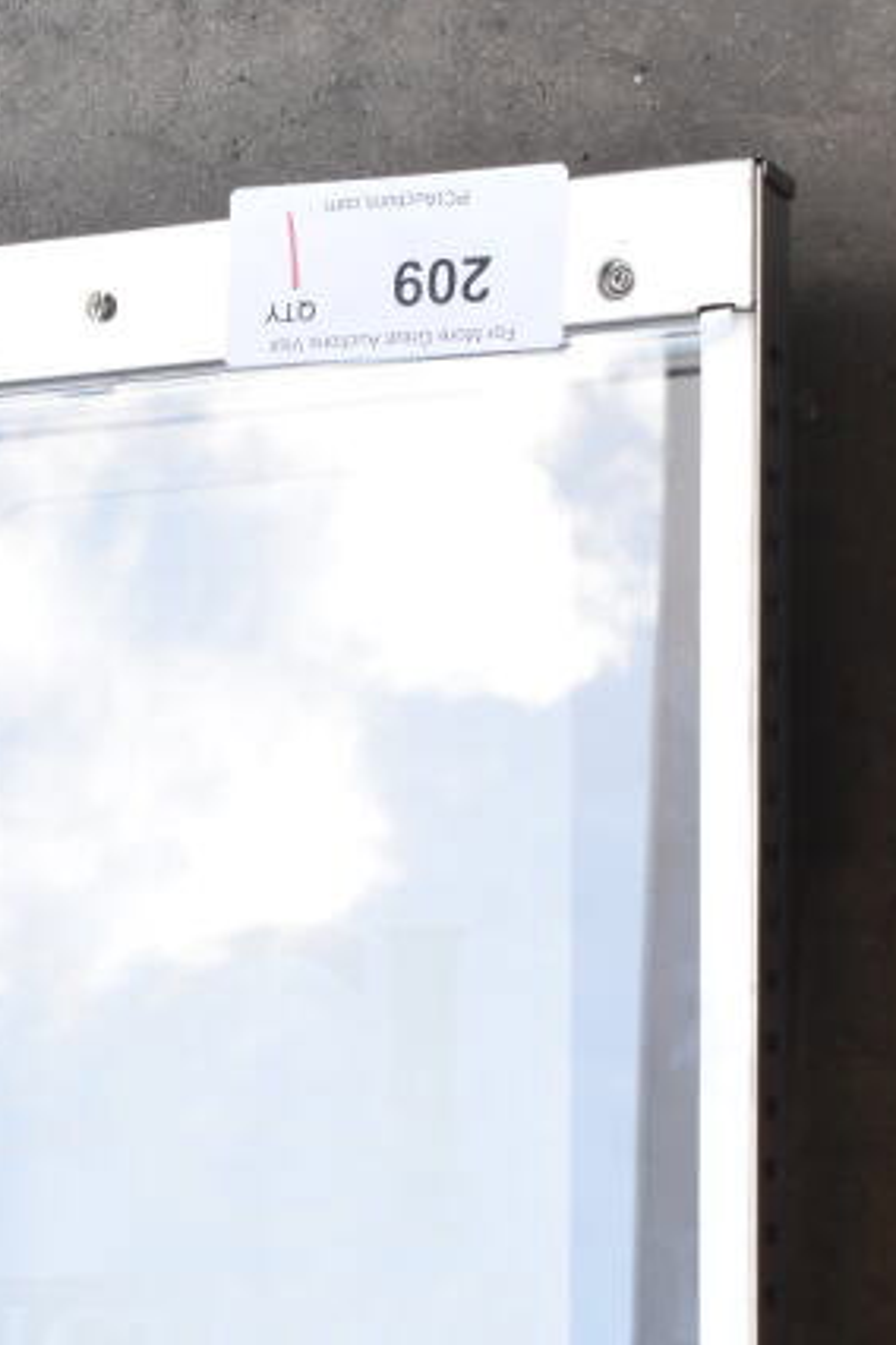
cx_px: 183
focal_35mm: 103
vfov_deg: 19.5
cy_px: 1175
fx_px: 3845
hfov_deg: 13.2
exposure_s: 1/320
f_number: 9
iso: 1600
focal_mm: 32
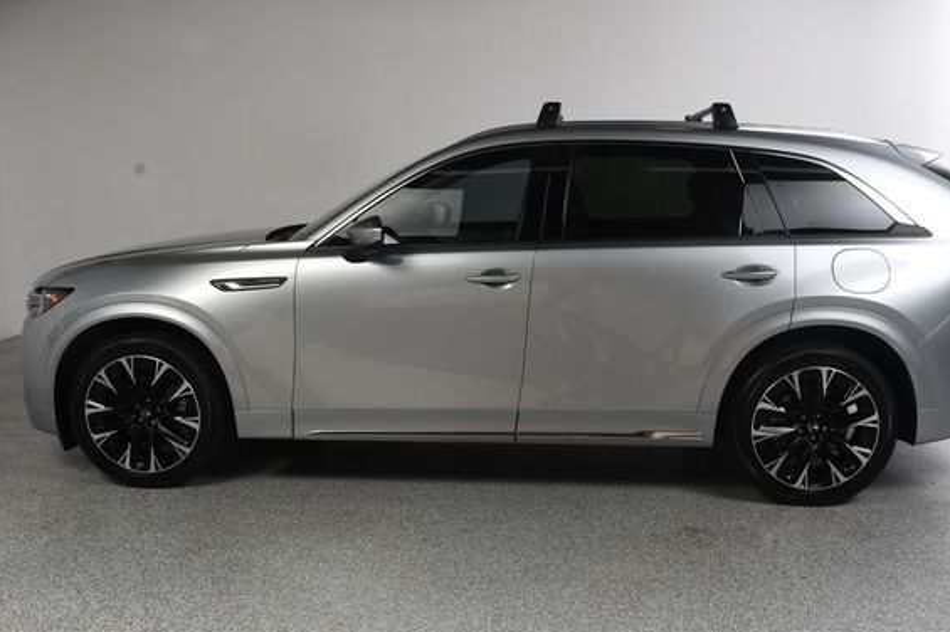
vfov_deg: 38.8
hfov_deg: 55.8
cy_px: 329
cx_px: 508
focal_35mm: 34
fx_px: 897
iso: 100
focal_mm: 20
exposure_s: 1/160
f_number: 11
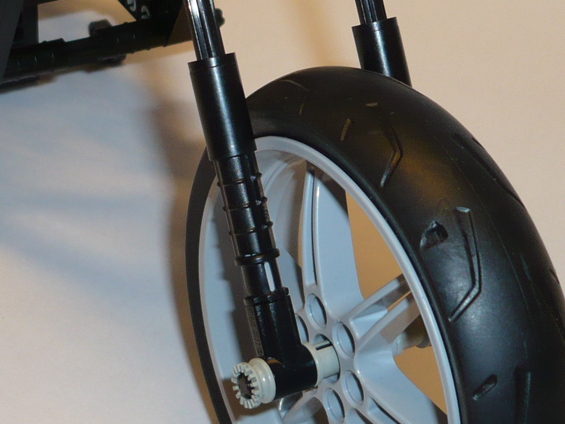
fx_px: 1551
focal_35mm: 95
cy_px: 94
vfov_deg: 15.5
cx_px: 234
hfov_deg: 20.6
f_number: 2.8
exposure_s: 1/30
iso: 100
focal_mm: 5.8
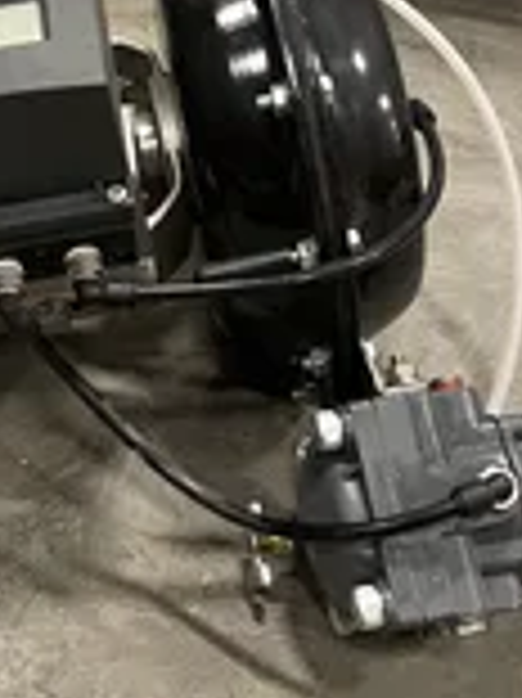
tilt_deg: -28.3
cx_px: 90
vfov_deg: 27.5
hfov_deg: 21.6
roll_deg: -8.3
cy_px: 14
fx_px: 1349
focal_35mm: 67
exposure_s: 1/60
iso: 500
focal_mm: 4.2
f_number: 1.6
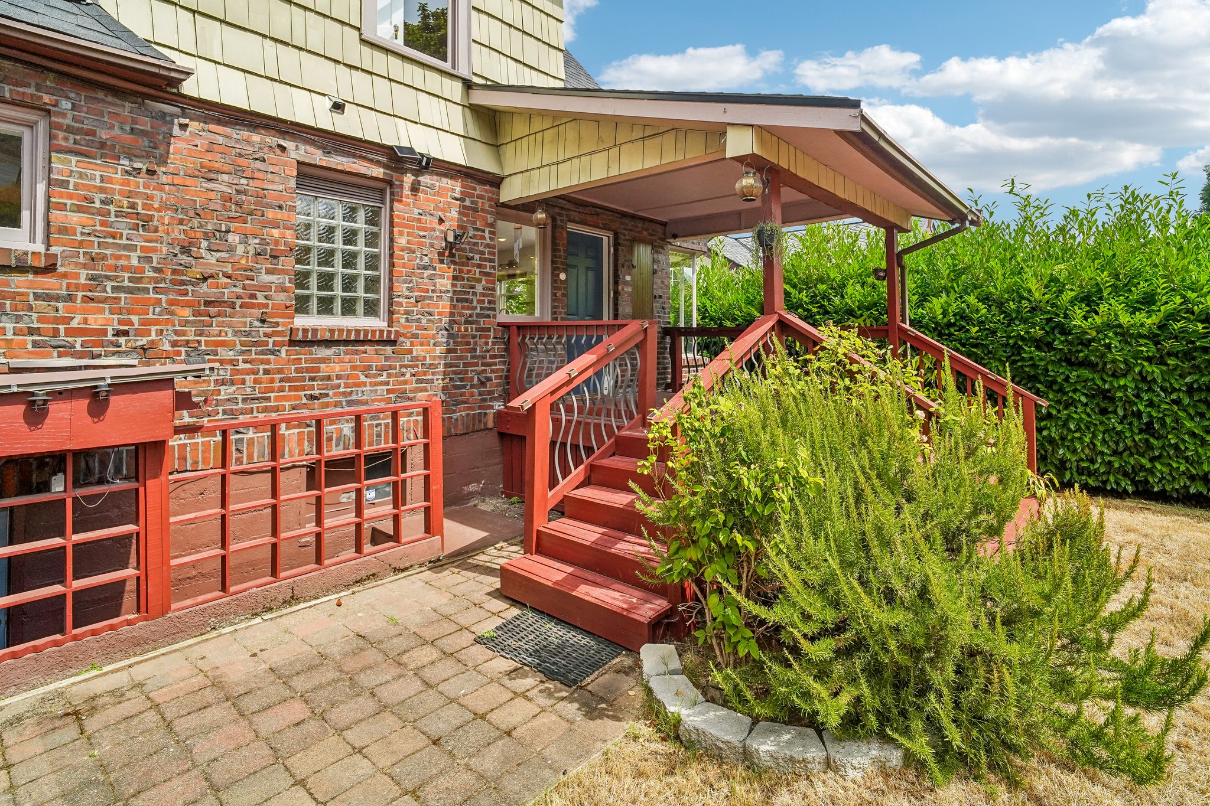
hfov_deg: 96.7
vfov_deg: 73.7
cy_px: 403
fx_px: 538
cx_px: 605
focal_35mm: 16
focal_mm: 16
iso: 1600
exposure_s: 1/800
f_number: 8
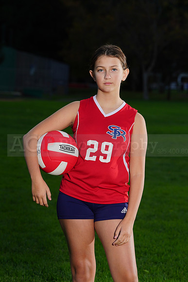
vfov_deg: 12.4
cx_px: 94
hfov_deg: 8.3
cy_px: 141
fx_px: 1299
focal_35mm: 166
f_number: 9
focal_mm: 166
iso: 200
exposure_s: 1/250
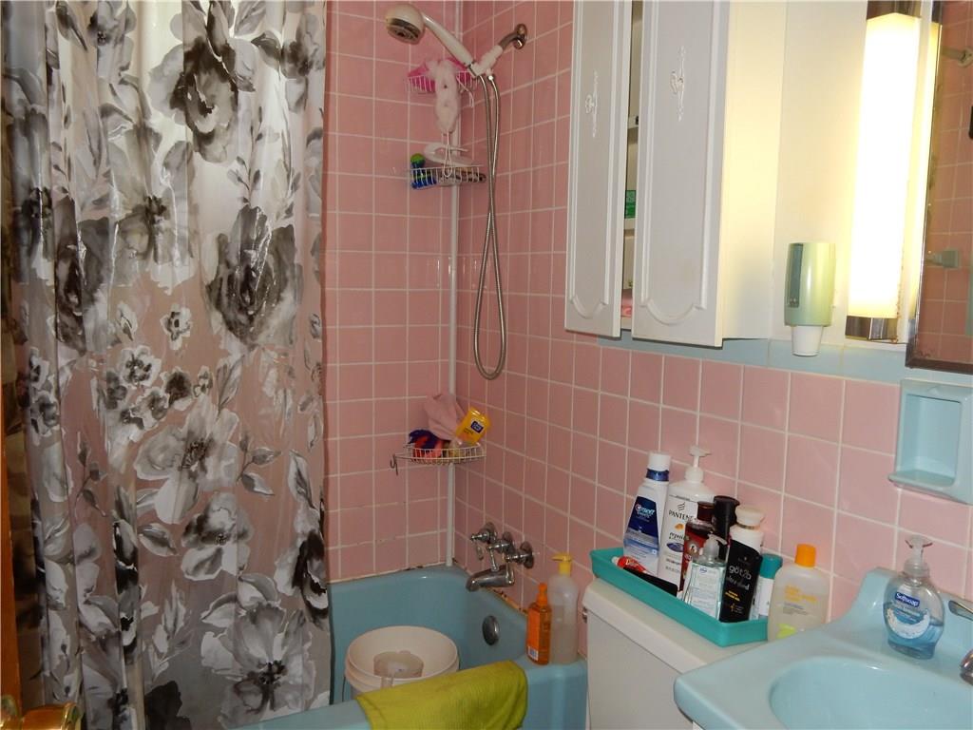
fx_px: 815
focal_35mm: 29
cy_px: 365
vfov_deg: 48.2
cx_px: 486
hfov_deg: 61.7
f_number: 3.7
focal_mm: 5.2
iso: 200
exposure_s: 1/30
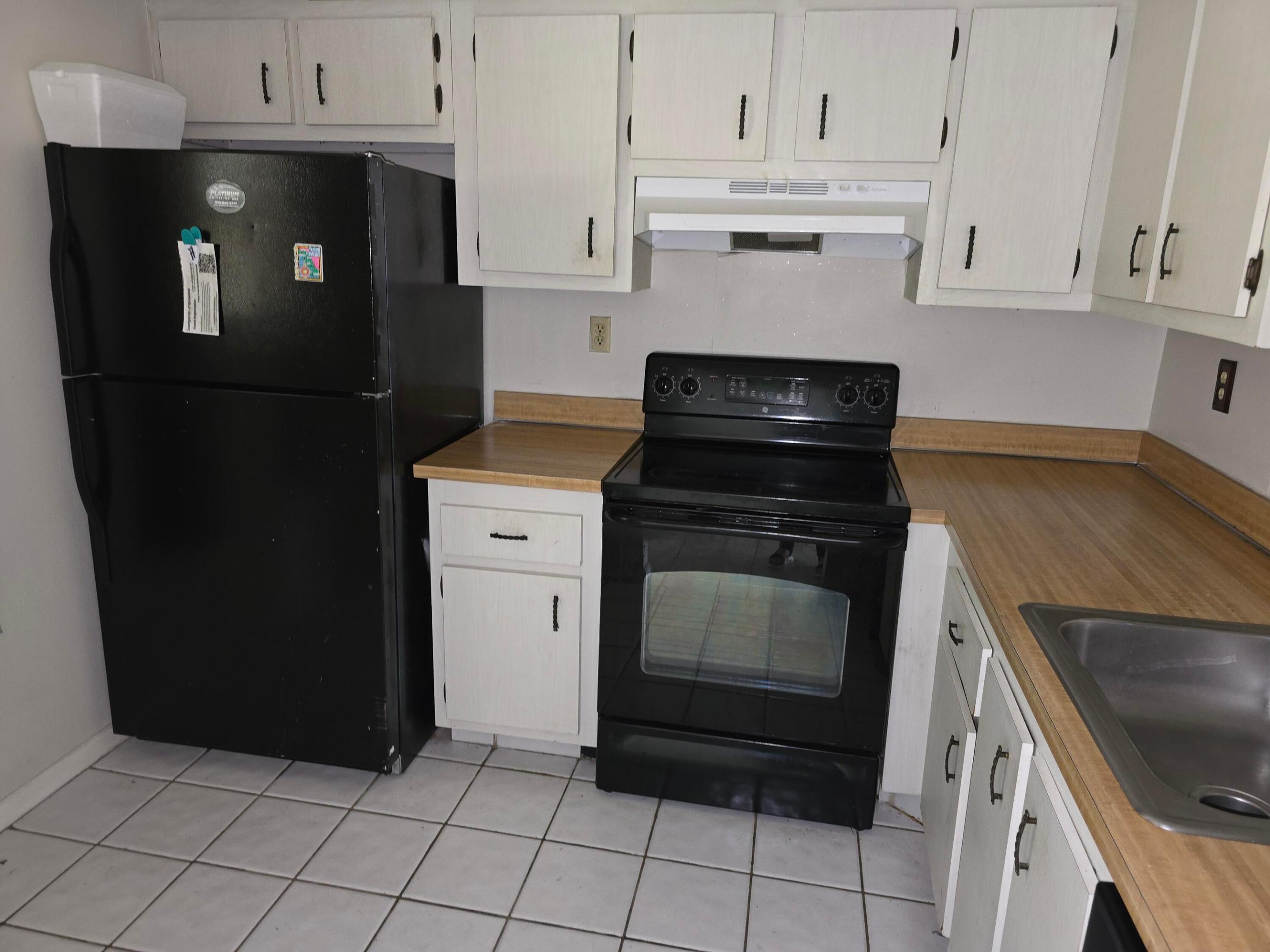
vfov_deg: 58.9
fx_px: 844
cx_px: 635
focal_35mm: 23
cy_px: 476
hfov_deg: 73.9
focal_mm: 6.3
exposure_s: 1/12
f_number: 1.7
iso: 125
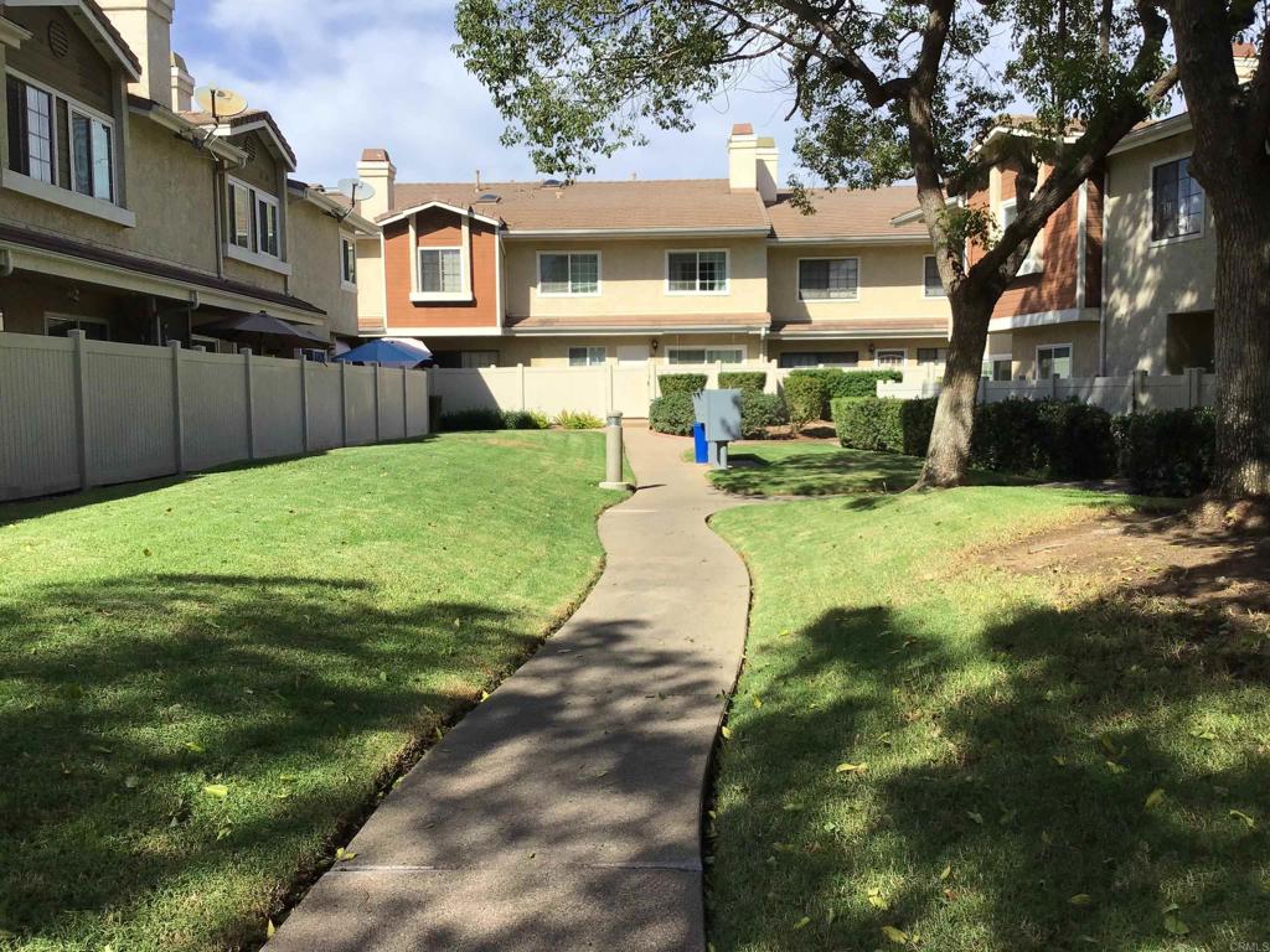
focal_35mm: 31
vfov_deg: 45.4
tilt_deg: -5.7
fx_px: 1137
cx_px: 635
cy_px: 476
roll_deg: +0.7
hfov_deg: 58.4
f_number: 2.4
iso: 25
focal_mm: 3.3
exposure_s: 1/1274
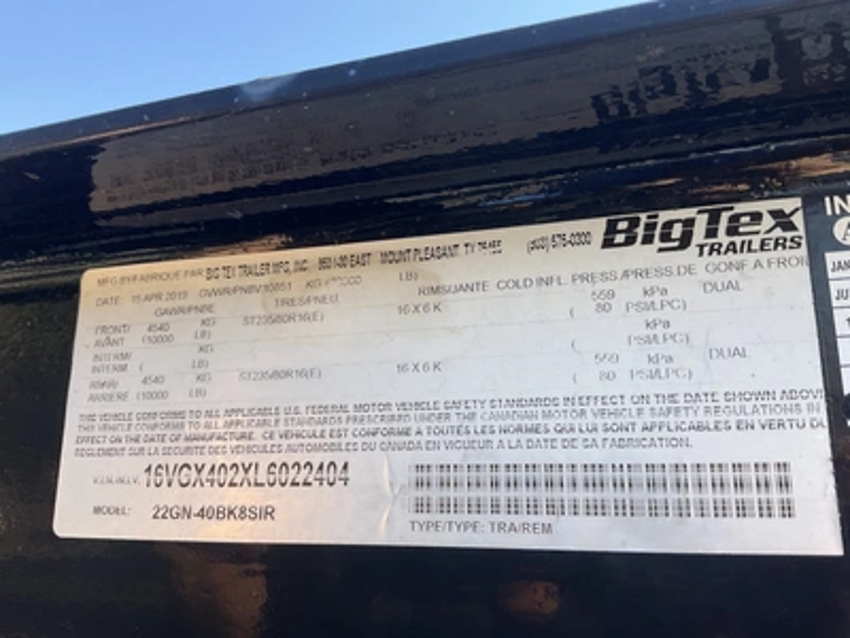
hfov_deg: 61.7
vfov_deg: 48.2
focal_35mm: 29
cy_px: 319
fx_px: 712
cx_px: 425
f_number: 1.8
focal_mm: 3
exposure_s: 1/287
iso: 25
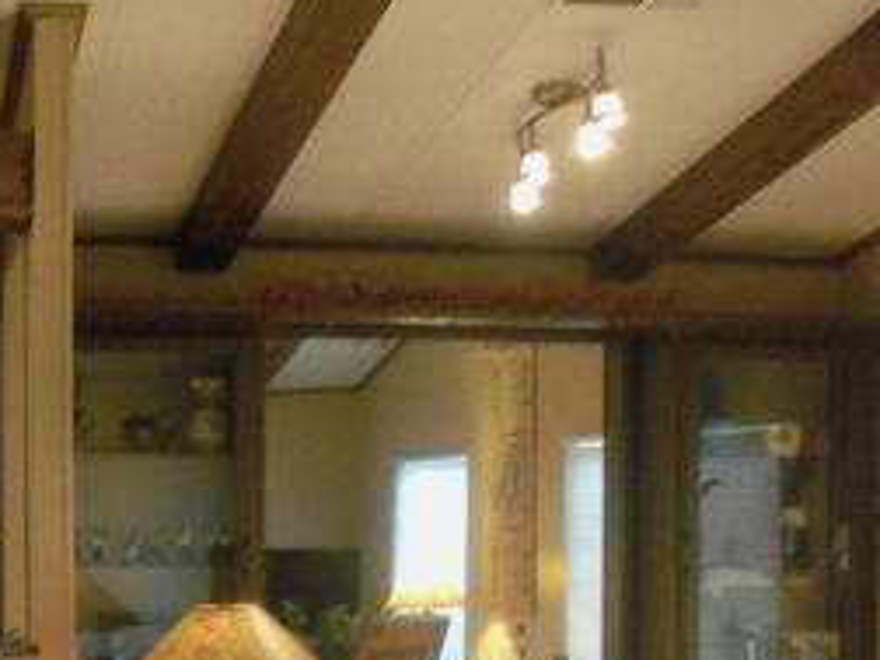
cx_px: 377
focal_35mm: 89
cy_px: 768
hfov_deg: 22.0
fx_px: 2263
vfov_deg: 16.0
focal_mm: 6.3
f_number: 3
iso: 400
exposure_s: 1/25
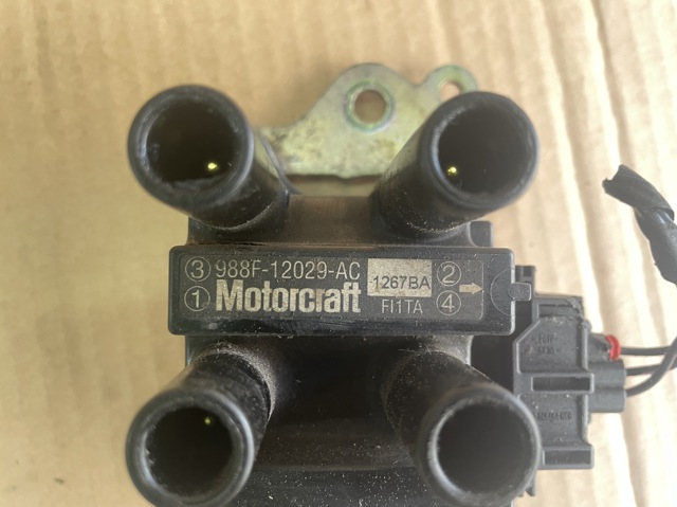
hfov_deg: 67.3
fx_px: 508
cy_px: 254
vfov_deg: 53.0
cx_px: 338
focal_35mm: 26
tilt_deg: -80.7
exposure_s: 1/60
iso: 160
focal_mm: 4.2
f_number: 1.6
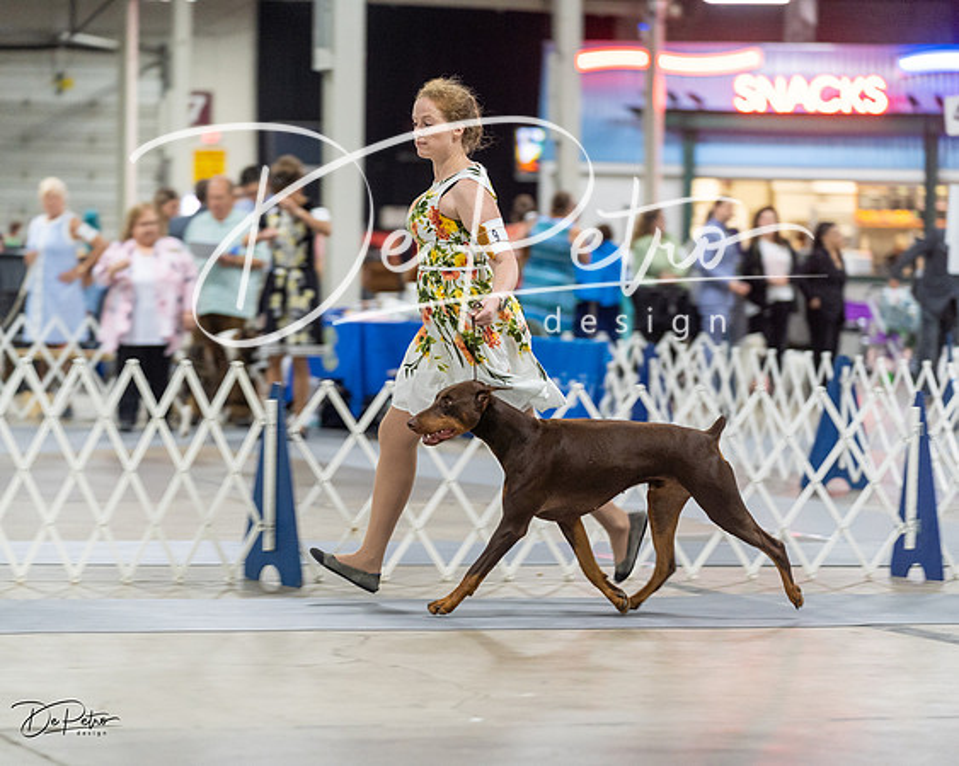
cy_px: 383
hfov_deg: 12.9
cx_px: 480
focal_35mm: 150
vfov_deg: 10.3
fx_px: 4250
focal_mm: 133
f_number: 2.8
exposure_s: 1/160
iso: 2000
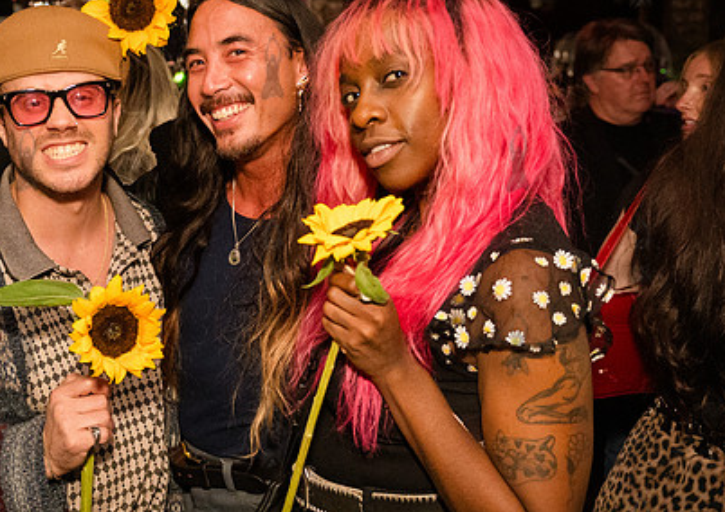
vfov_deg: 32.3
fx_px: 882
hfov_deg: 44.0
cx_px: 240
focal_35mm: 43
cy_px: 207
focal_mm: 24
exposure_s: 1/320
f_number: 3.2
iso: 12800
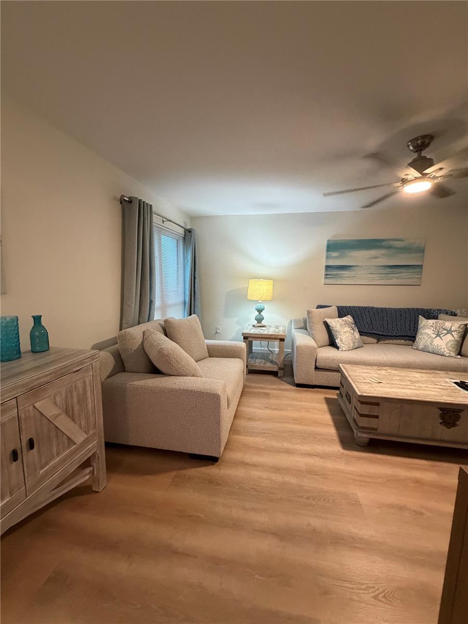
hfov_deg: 85.7
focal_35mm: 14
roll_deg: -2.0
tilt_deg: -7.0
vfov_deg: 102.1
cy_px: 312
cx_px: 234
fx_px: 252
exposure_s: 1/60
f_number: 2.2
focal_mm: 2.22
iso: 500
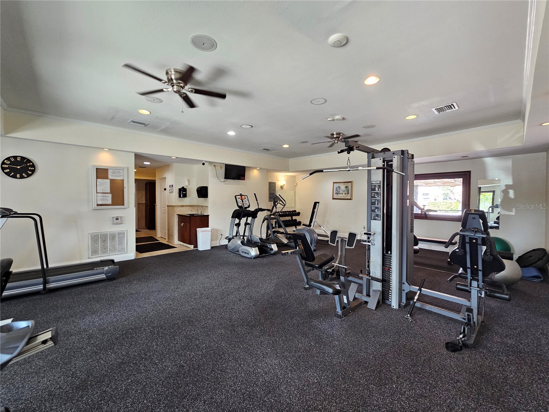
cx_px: 274
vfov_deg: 89.9
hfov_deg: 106.2
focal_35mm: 13
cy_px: 206
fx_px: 206
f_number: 2.2
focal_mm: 2.2
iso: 200
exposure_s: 1/60
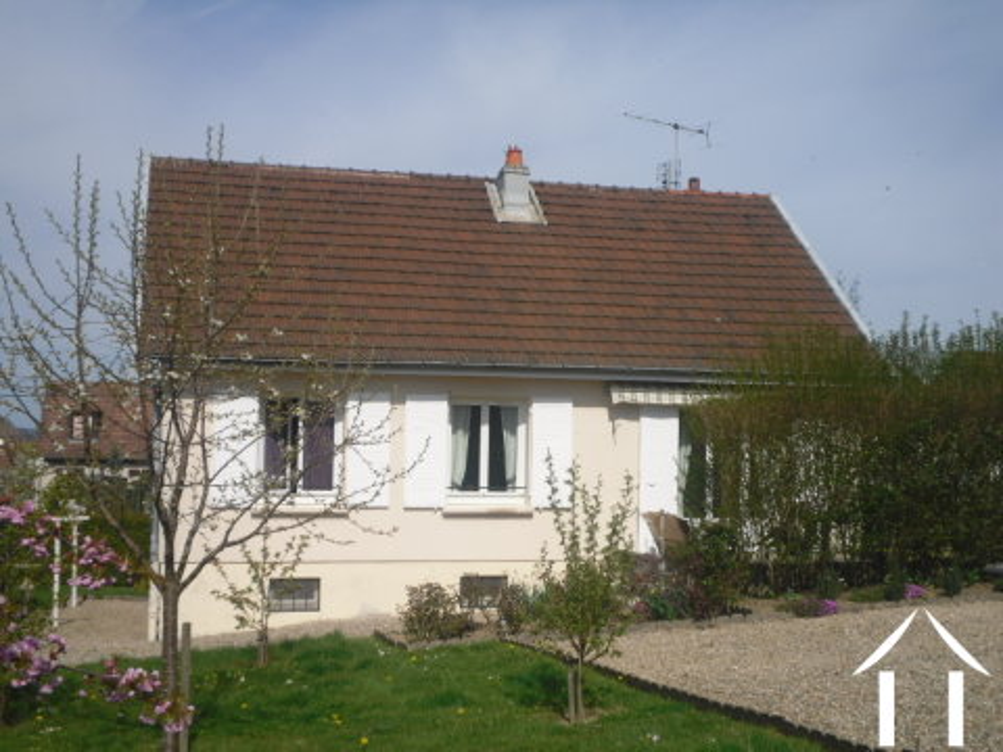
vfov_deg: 30.9
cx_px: 502
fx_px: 1362
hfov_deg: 40.4
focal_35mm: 47
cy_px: 376
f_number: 10.2
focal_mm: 8.46
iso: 80
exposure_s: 1/215
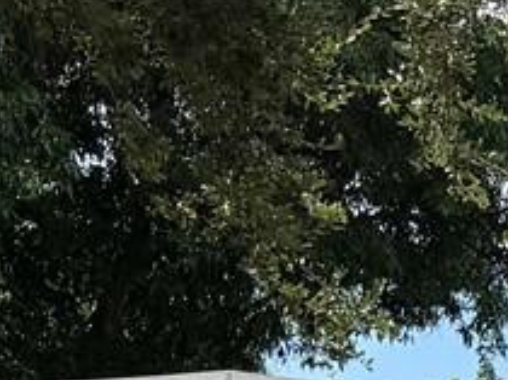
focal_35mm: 183
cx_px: 1253
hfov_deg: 9.5
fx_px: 2683
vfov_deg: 7.6
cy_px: 896
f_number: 1.78
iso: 80
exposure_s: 1/4950
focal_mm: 6.76
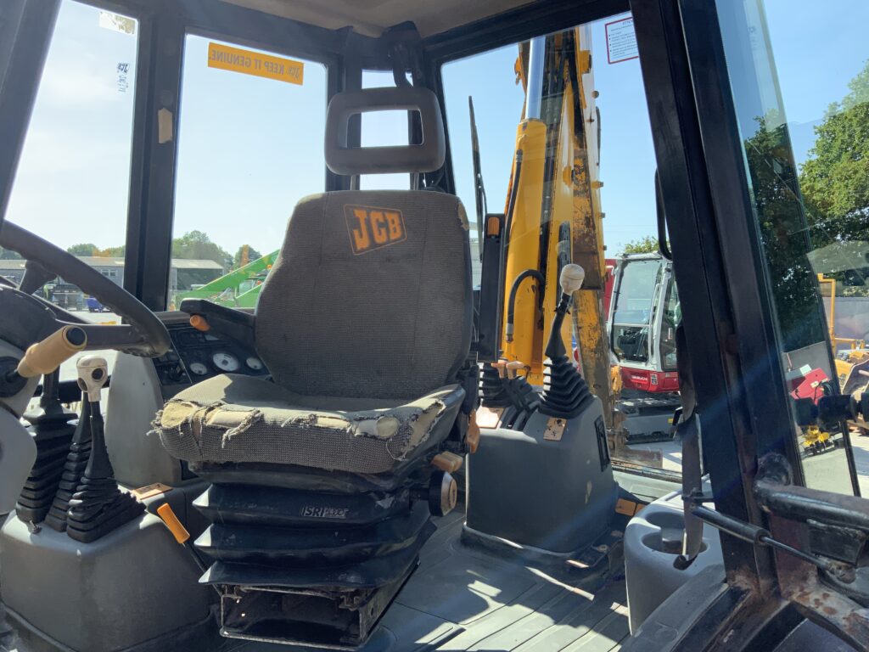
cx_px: 434
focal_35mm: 29
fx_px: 728
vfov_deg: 48.2
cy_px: 326
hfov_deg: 61.7
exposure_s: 1/657
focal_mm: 3
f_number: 1.8
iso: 16
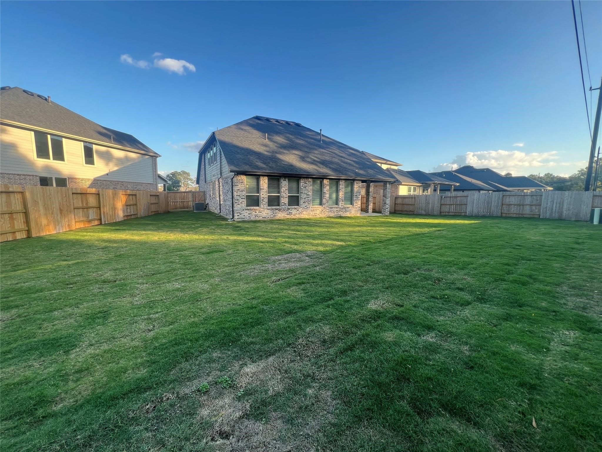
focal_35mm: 13
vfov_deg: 89.9
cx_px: 301
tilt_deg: -6.4
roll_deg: -0.5
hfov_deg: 106.2
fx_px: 226
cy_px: 226
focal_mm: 1.57
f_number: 1.8
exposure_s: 1/245
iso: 32
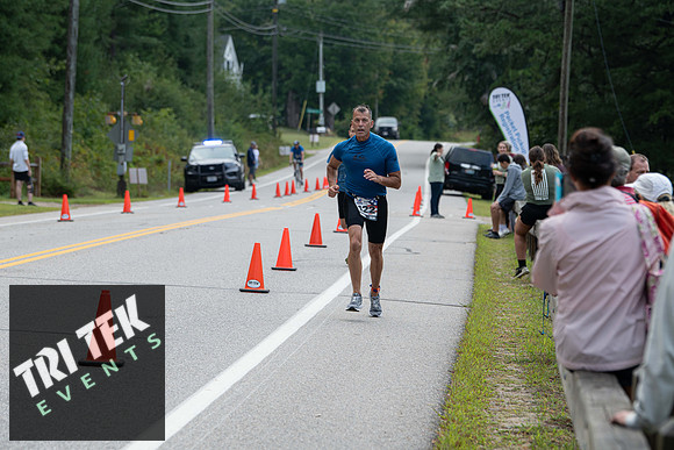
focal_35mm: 140
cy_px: 225
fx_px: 2622
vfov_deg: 9.8
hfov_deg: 14.7
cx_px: 337
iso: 200
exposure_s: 1/320
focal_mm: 140
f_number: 5
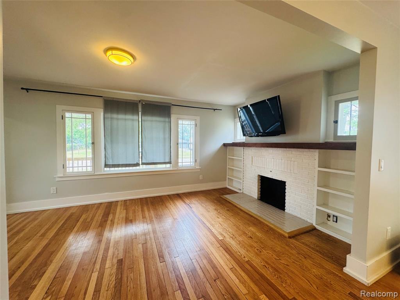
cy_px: 150
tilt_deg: -3.0
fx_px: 162
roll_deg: -0.4
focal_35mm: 14
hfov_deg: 102.1
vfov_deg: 85.7
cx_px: 200
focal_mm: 2.22
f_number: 2.2
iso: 250
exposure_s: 1/120
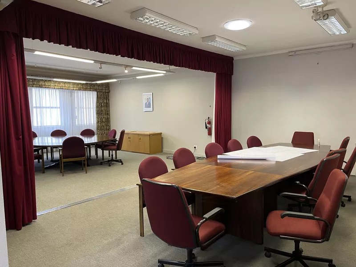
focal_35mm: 26
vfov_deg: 53.1
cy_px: 134
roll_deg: +0.8
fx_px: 267
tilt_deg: -4.8
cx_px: 178
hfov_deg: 67.3
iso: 160
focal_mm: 5.1
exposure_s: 1/50
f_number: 1.6
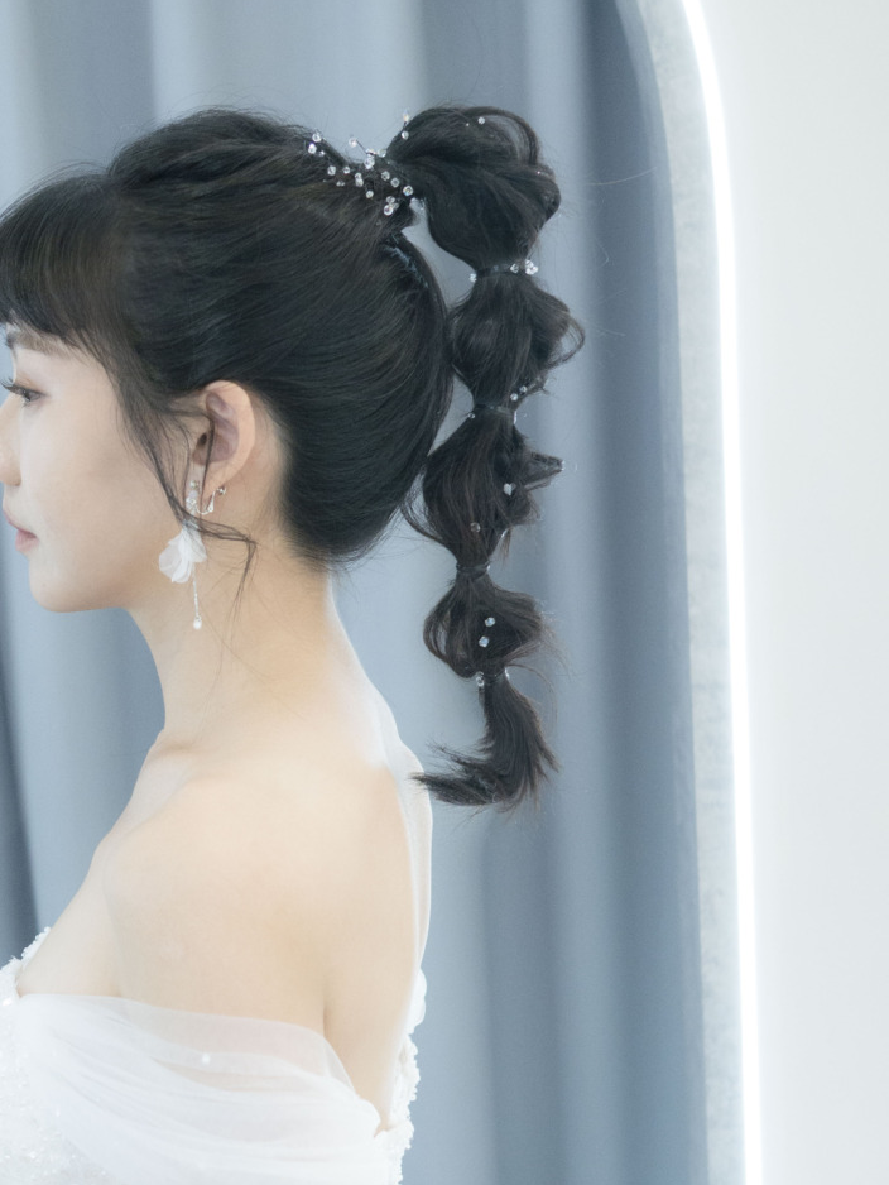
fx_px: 2738
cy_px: 781
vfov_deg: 24.3
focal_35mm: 80
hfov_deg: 18.4
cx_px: 277
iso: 800
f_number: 2.2
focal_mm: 25
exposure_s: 1/320
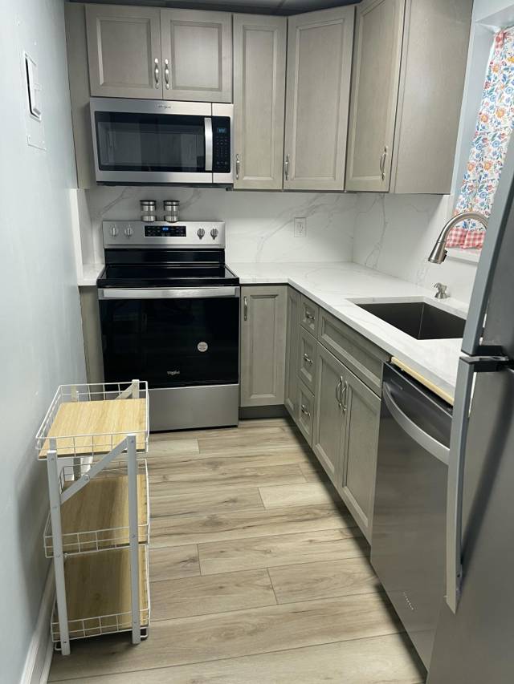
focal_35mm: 25
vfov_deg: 69.4
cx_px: 257
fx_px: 495
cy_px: 342
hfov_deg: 54.9
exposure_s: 1/60
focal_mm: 5.1
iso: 80
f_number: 1.6
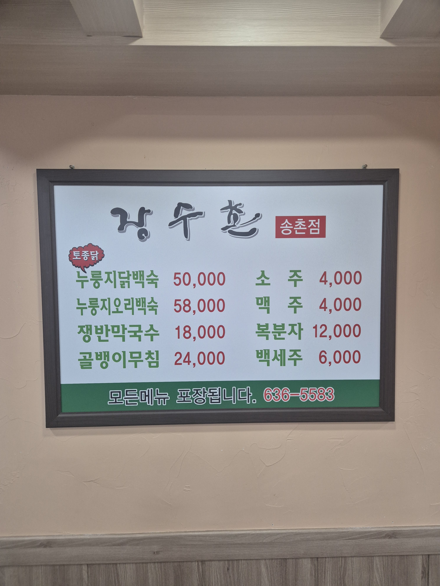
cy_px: 293
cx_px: 220
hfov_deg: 58.9
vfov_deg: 73.9
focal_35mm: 23
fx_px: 390
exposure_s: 1/120
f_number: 1.8
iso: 400
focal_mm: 5.4
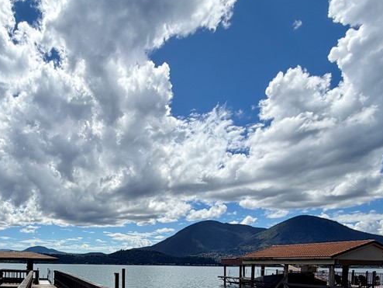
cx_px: 91
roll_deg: -0.6
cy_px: 276
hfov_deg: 58.1
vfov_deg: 42.8
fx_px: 321
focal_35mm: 29
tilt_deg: -3.5
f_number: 2.2
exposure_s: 1/1848
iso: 25
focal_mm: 2.22
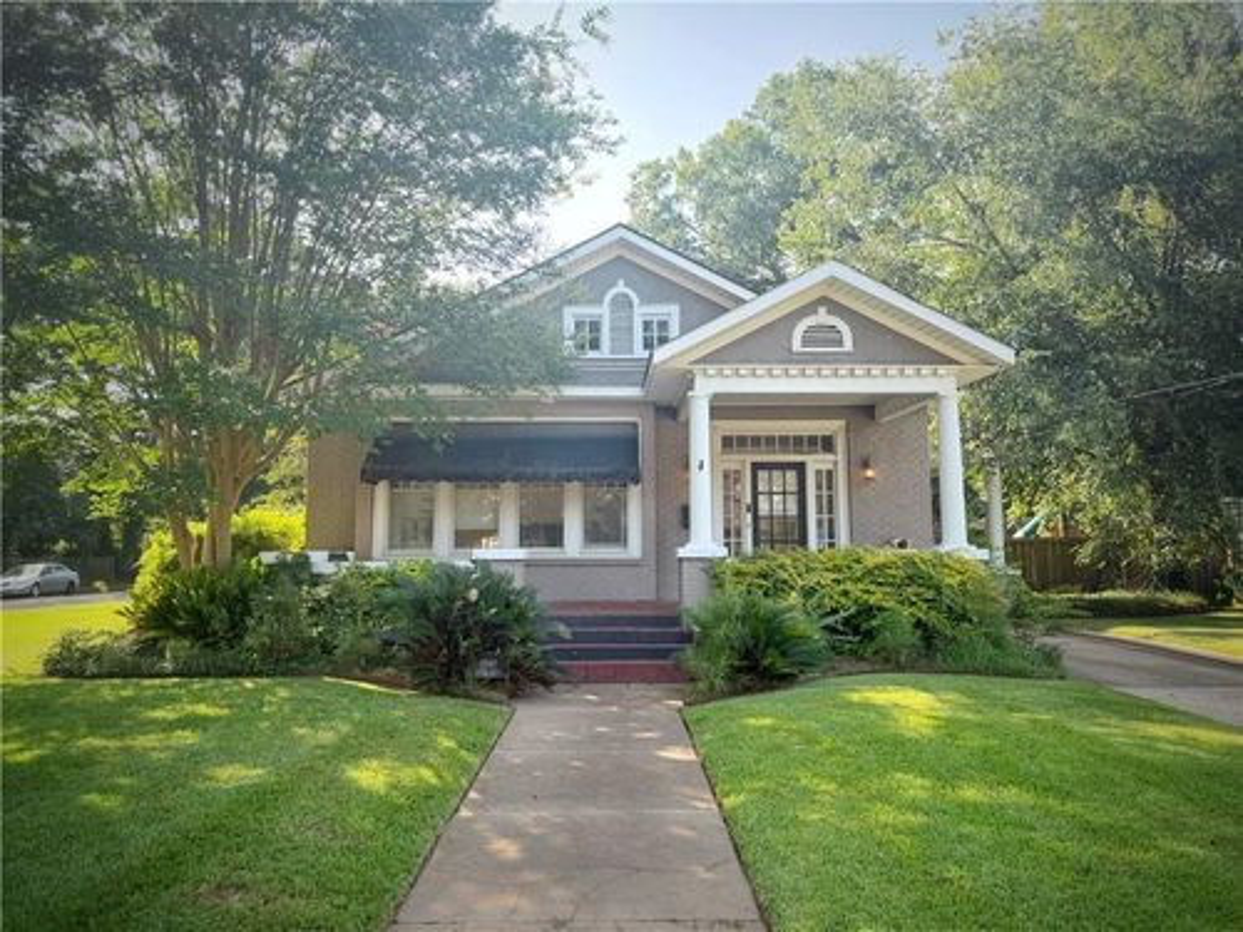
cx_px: 622
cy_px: 466
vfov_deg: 56.8
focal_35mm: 24
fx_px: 862
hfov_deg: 71.6
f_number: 1.78
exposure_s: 1/1005
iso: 100
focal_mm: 6.76
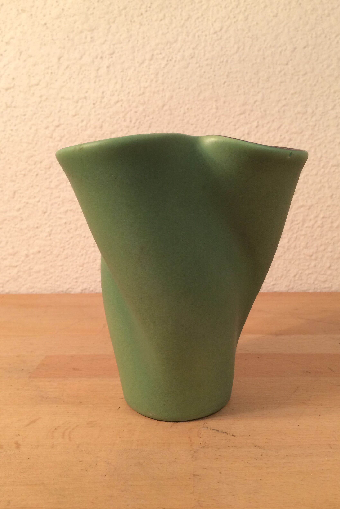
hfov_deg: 42.3
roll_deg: +1.3
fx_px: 439
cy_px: 257
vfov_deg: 60.3
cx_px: 184
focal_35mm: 31
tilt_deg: -10.4
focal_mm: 4.15
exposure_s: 1/33
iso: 64
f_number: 2.2
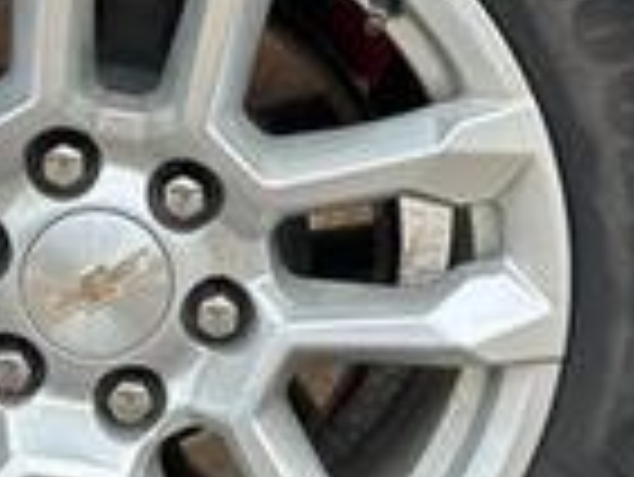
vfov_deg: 15.9
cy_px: 288
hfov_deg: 20.7
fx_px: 1705
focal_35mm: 93
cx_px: 99
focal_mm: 5.7
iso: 50
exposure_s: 1/567
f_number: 1.5
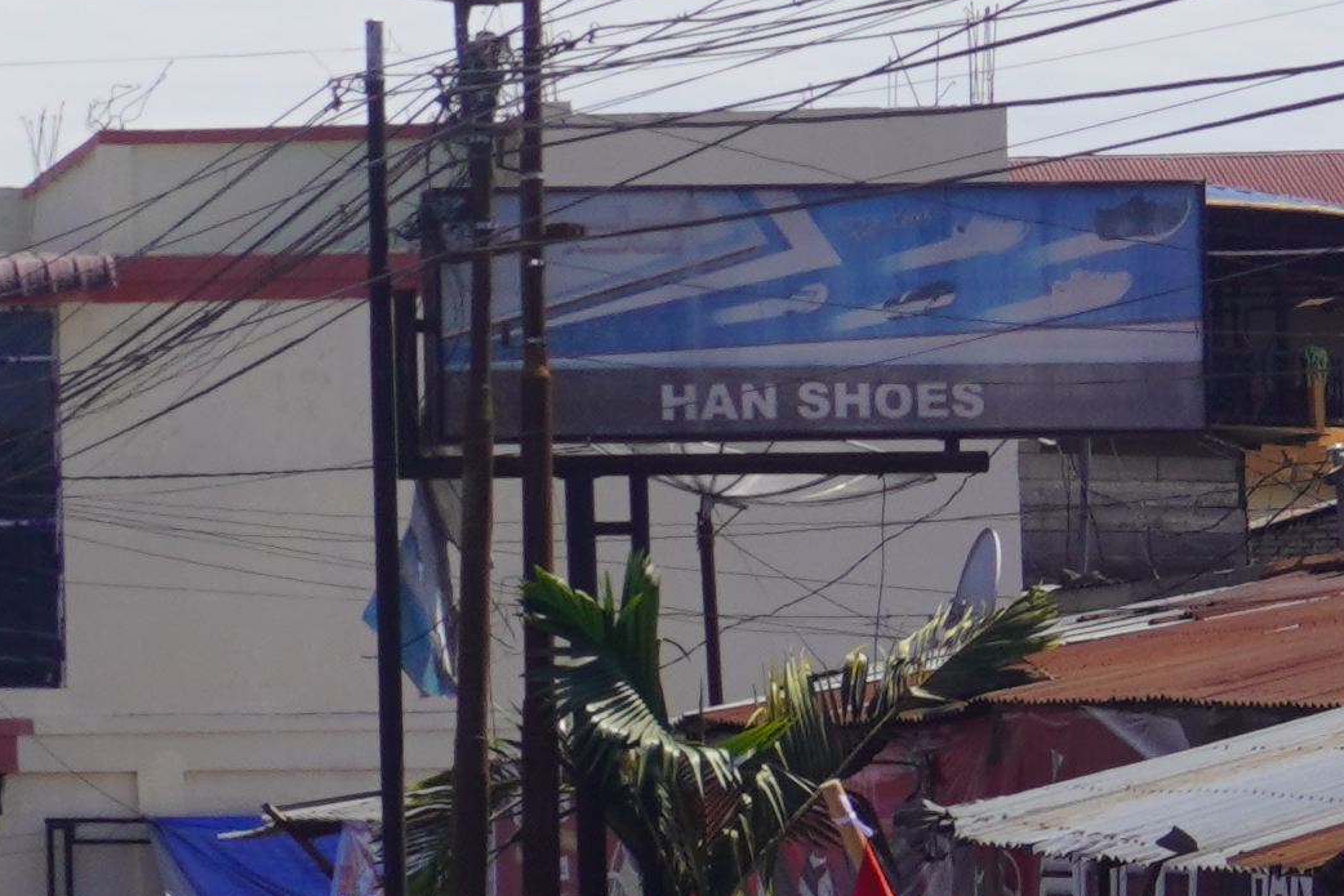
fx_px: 7094
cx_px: -1420
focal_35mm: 190
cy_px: 335
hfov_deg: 10.0
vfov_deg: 7.2
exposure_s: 1/250
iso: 100
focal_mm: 22
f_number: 10
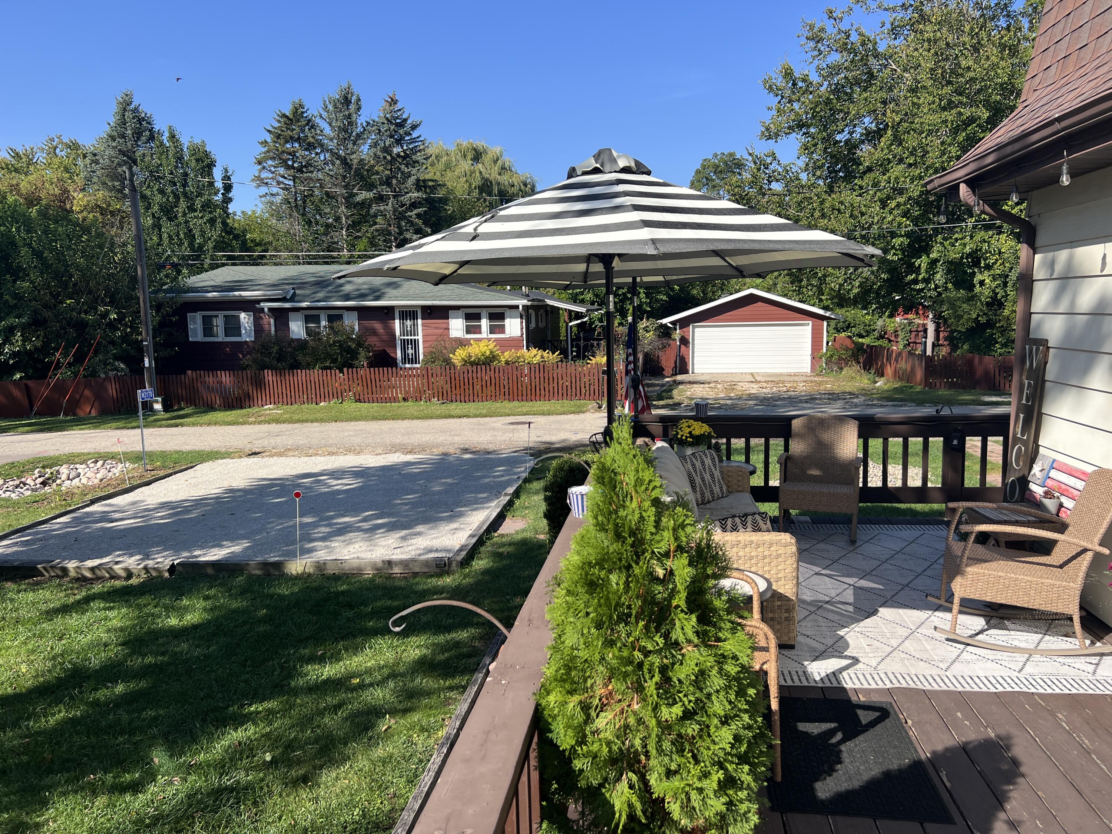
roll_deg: +0.8
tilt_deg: -7.8
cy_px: 417
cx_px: 556
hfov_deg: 67.3
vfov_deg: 53.1
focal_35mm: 26
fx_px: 835
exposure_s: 1/2632
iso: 50
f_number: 1.5
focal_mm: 5.7
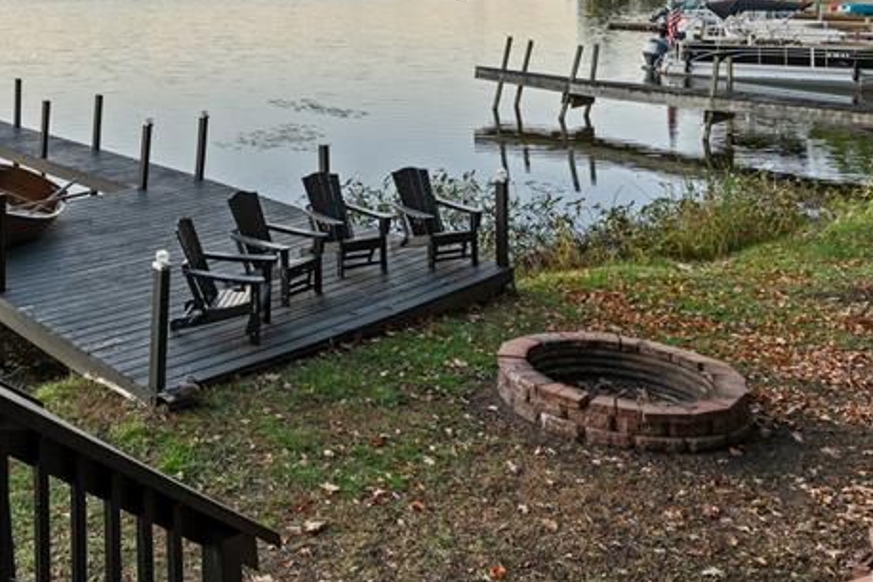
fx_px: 921
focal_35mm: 38
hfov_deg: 45.9
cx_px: 88
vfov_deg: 31.6
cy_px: -34
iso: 400
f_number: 8
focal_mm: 17
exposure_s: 1/30
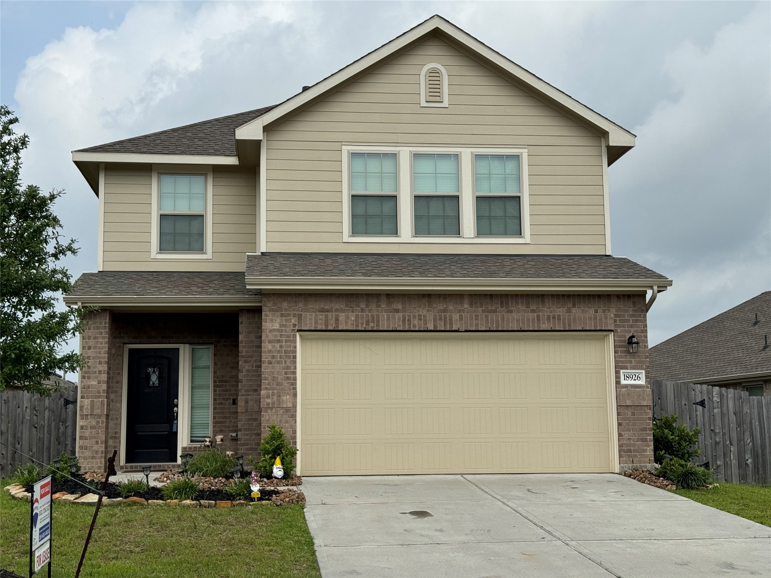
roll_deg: +0.2
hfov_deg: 39.7
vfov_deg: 30.3
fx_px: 1069
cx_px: 386
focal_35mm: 48
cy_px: 289
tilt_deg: +7.5
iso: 64
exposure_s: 1/5376
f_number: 1.78
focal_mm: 6.76
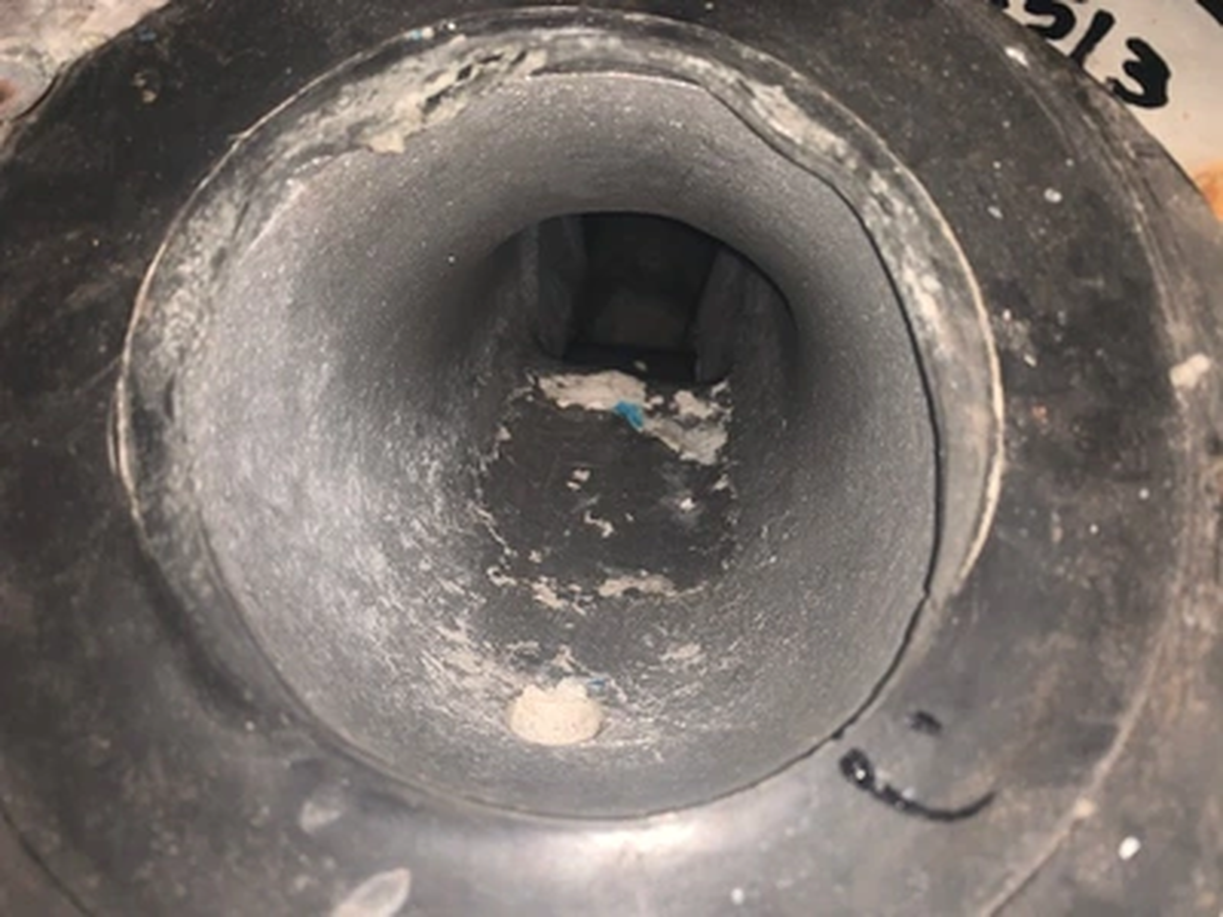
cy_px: 458
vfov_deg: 53.1
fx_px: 919
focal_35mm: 26
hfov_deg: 67.3
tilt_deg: -70.5
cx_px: 612
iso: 32
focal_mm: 4.25
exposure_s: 1/48
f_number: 1.8
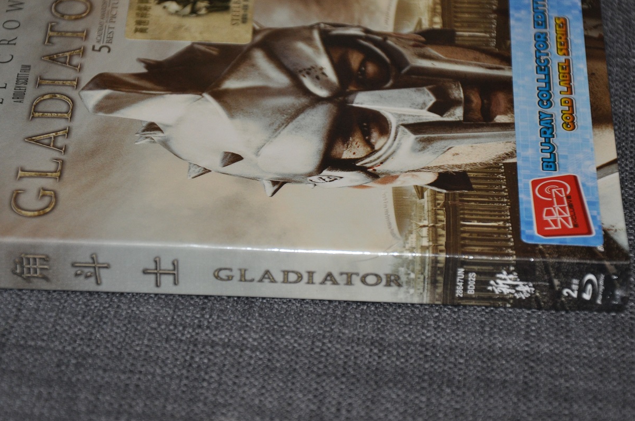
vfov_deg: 8.6
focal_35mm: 159
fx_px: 2794
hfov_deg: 13.0
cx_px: 299
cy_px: 175
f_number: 5.6
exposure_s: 1/60
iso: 800
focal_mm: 85
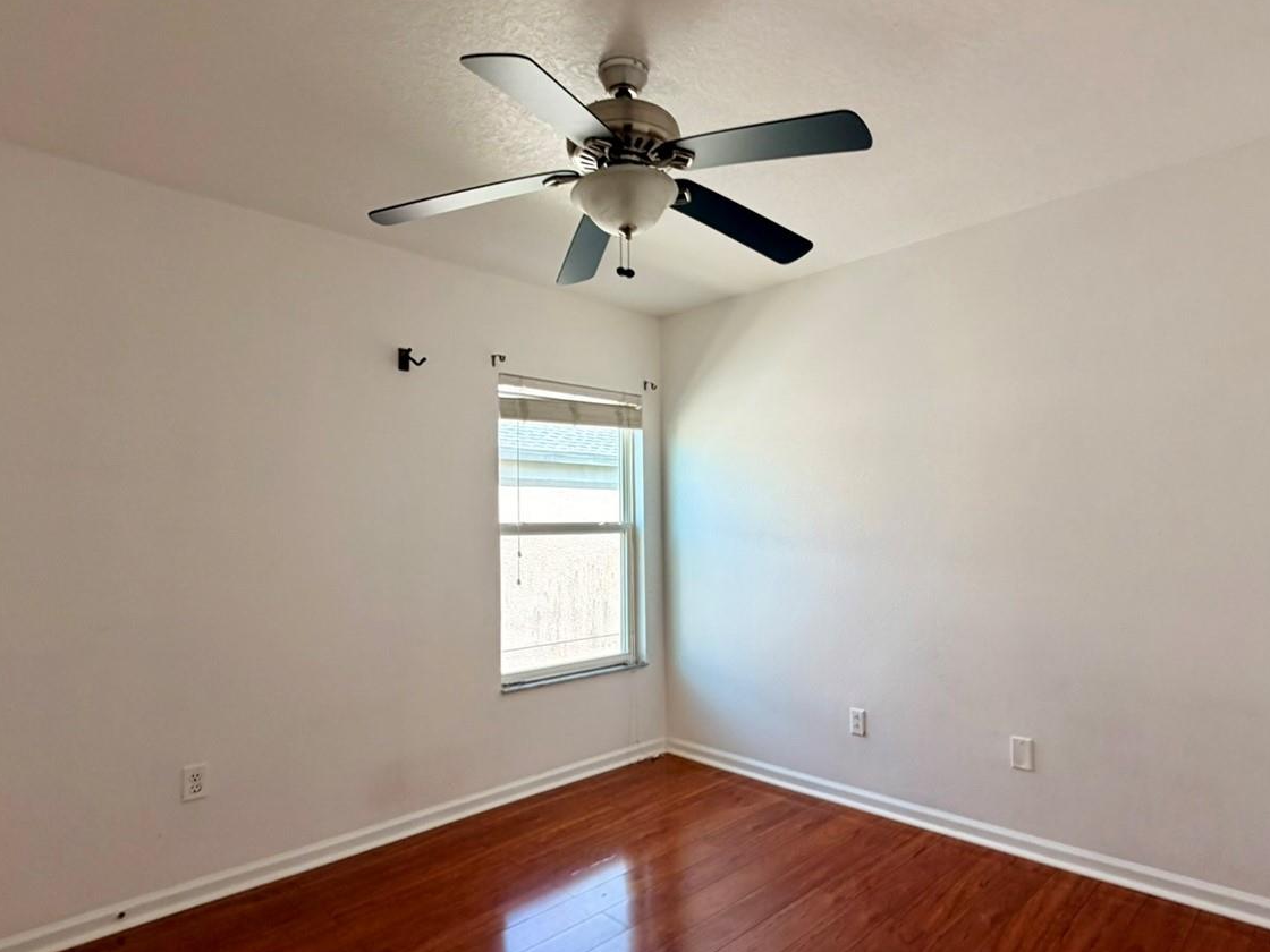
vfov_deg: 65.9
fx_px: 734
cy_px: 511
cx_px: 701
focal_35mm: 20
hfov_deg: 81.5
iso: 100
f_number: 2.2
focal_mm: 2.22
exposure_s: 1/121
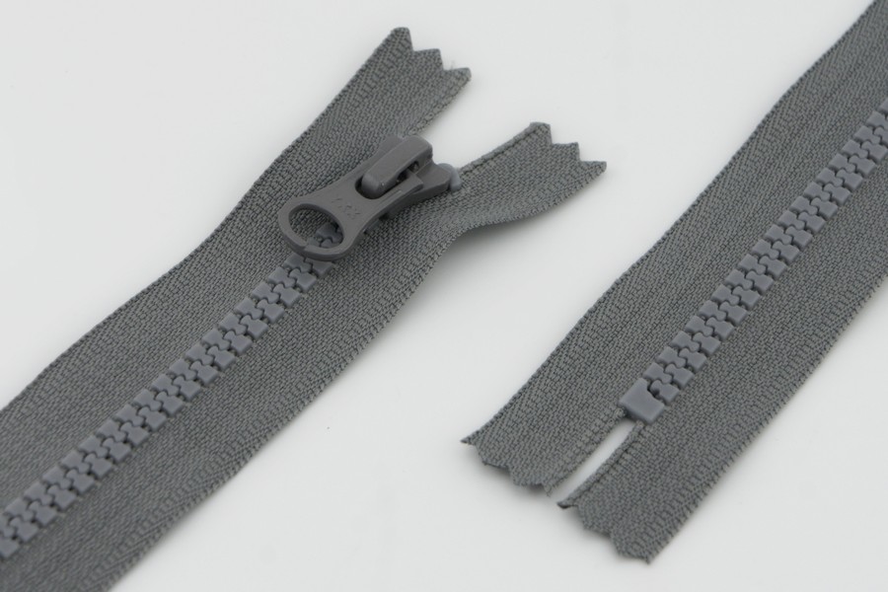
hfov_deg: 24.6
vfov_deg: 16.6
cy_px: 296
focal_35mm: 82
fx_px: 2035
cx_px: 444
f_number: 9
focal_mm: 55
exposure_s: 1/250
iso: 200
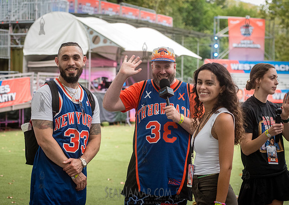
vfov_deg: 16.2
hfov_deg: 22.7
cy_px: 97
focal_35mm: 88
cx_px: 150
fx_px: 721
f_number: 4.5
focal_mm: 80
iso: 5000
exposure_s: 1/250
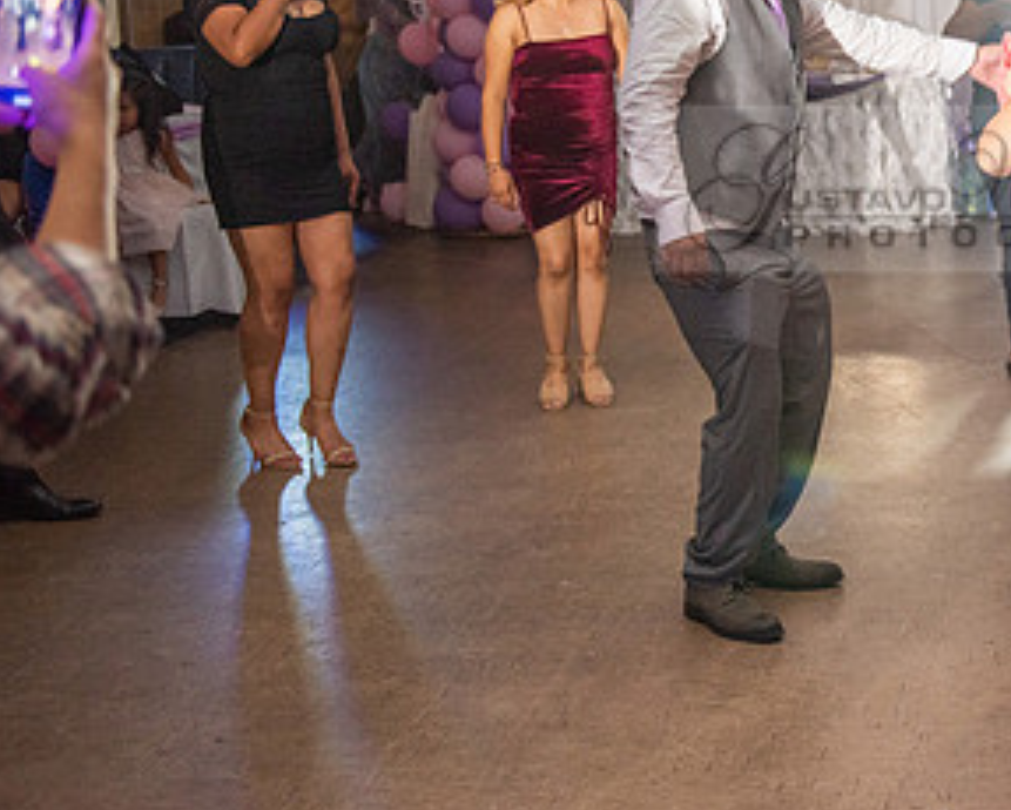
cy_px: 188
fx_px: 2156
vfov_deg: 21.1
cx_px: 962
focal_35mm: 72
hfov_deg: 25.4
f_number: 2.8
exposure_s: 1/125
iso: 1250
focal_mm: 38
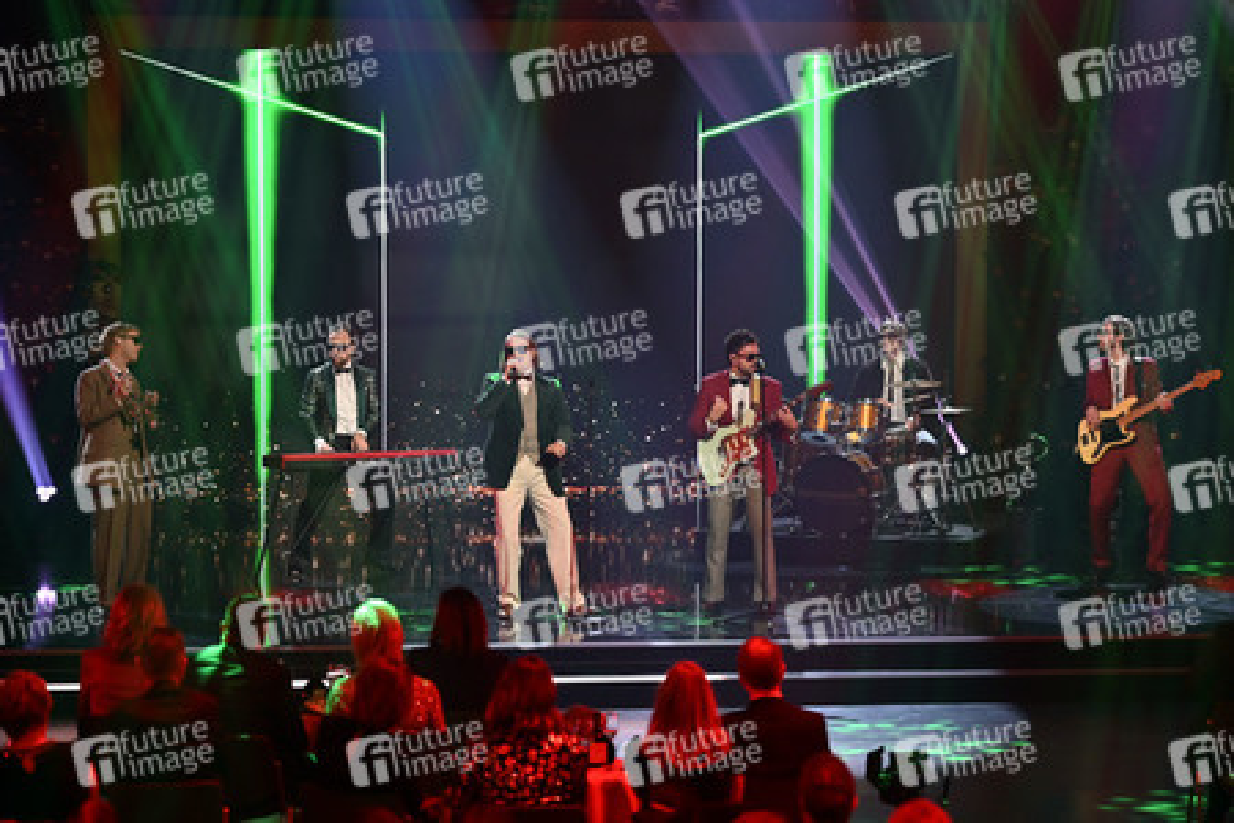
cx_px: 617
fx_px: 3530
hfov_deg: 19.8
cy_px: 412
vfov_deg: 13.3
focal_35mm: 103
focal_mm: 103
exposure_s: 1/500
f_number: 2.8
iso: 2000
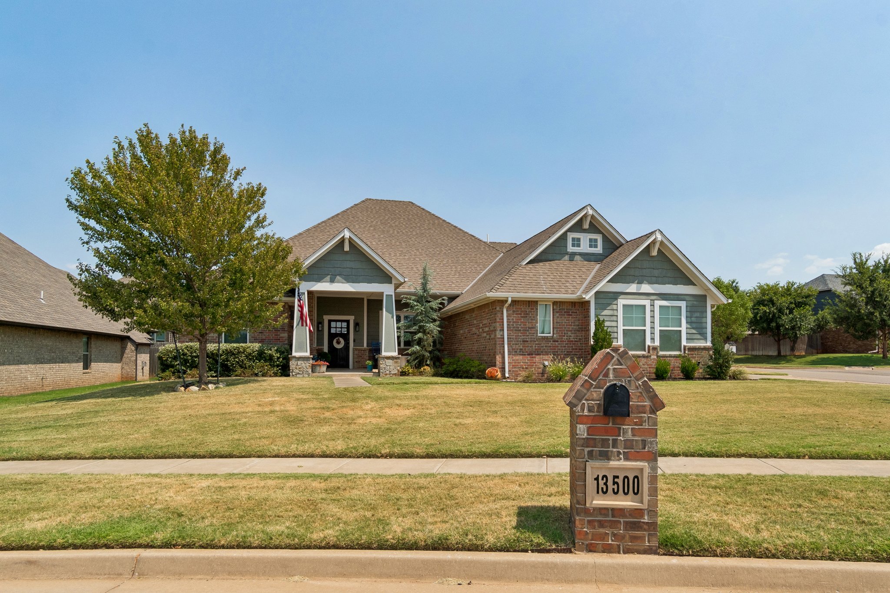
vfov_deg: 59.5
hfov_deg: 81.2
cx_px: 445
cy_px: 296
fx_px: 519
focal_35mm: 21
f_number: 10
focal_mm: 14
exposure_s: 1/640
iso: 100
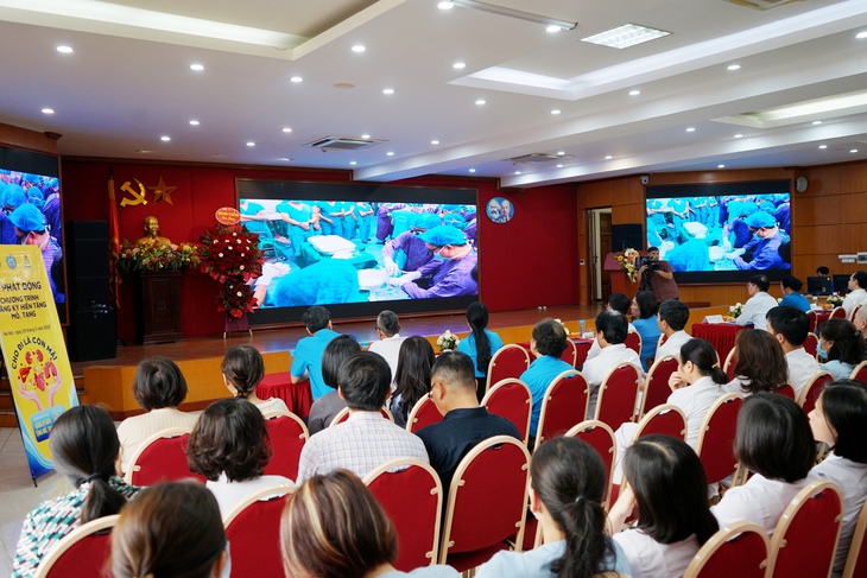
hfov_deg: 61.9
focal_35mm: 30
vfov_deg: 43.6
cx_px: 434
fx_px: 723
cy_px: 289
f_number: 4
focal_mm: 30
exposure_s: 1/160
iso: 320
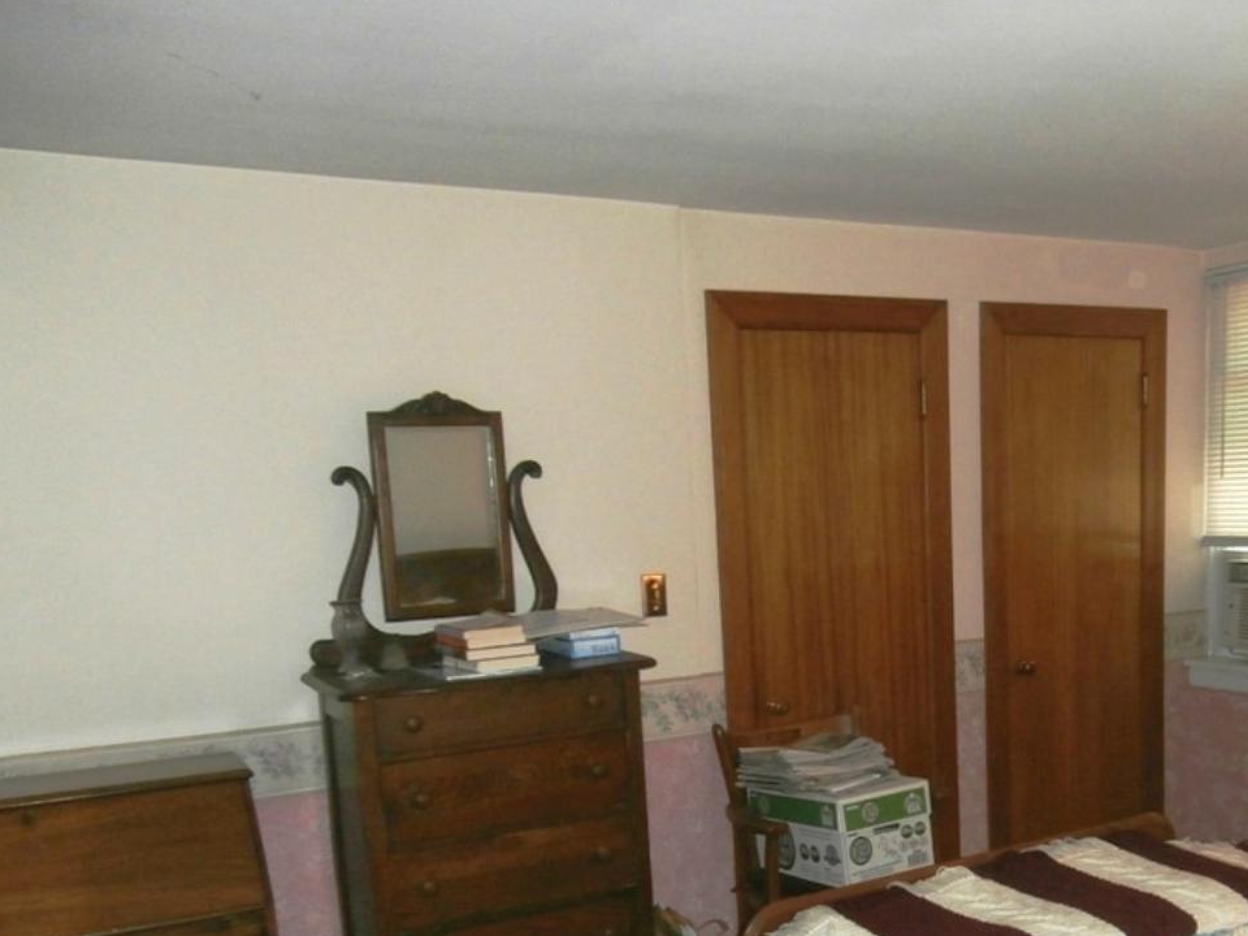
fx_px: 1298
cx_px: 840
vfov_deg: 38.7
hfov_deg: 50.4
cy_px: 698
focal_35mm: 36
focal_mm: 4.2
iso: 200
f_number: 3
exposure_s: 1/30
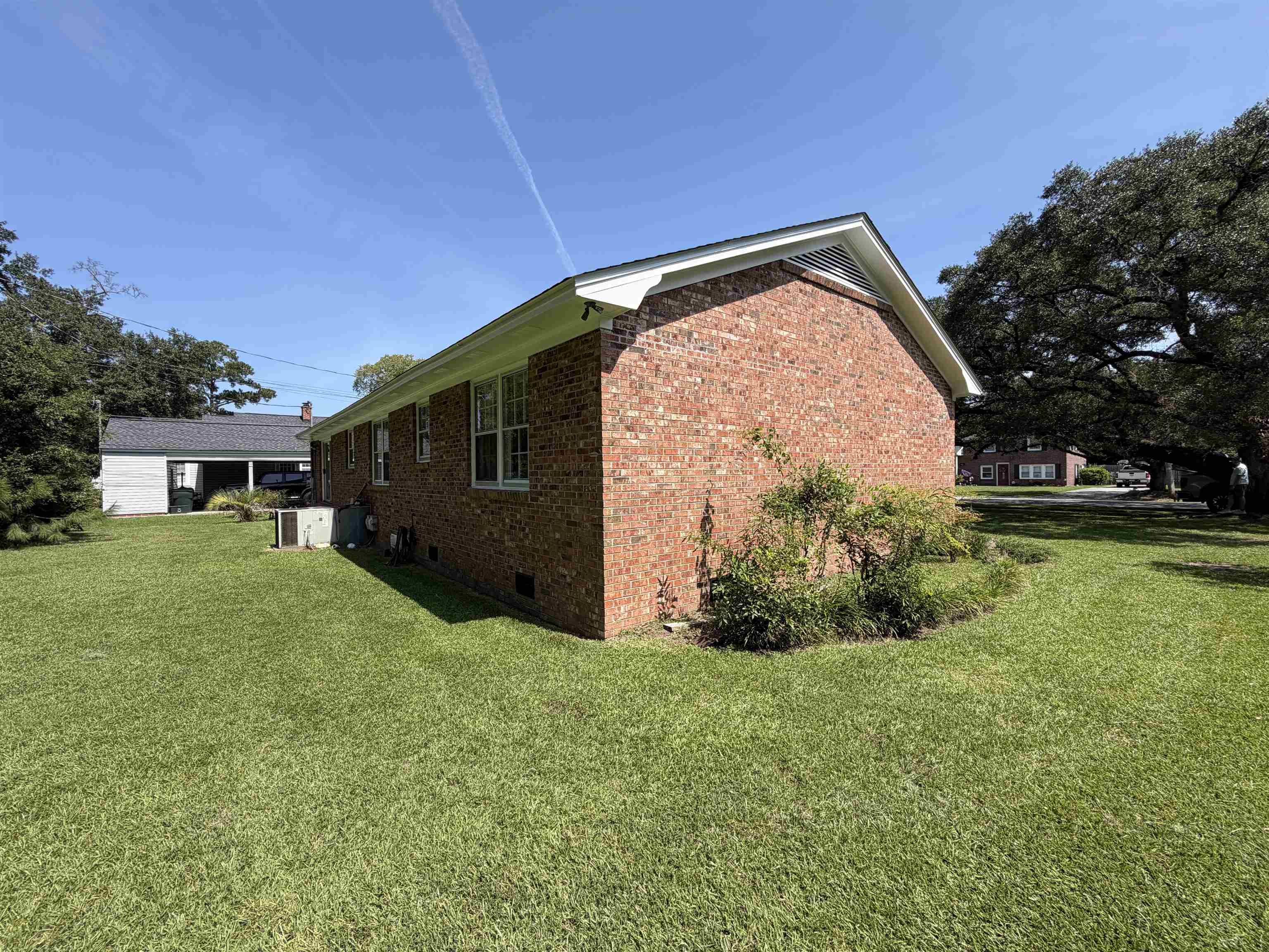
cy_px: 476
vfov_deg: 85.7
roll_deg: +1.5
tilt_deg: +0.2
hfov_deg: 102.1
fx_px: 513
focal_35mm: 14
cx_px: 634
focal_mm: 2.22
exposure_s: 1/770
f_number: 2.2
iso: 25
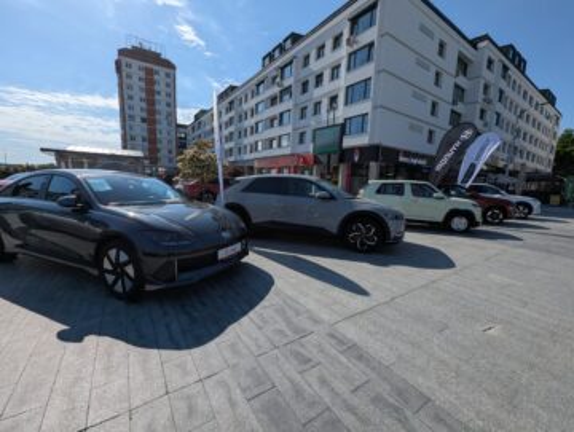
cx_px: 287
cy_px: 216
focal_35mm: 13
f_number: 2.2
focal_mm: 1.95
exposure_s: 1/3788
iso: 49
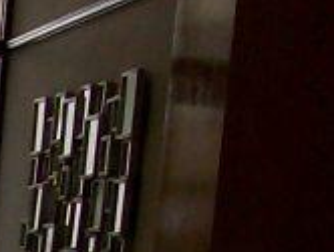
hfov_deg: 8.2
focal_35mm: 222
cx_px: -479
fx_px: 2145
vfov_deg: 6.5
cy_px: 530
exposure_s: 1/205
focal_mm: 6
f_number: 2.7
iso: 80
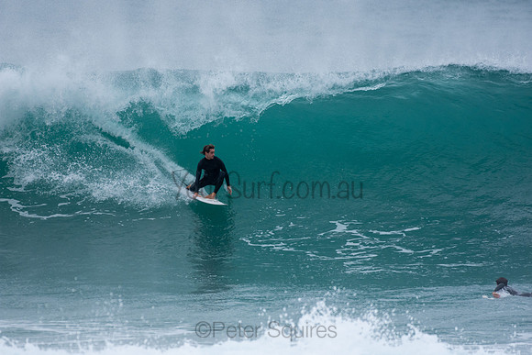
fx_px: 11085
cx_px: 266
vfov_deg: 1.8
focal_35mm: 750
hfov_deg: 2.7
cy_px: 178
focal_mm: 500
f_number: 5.6
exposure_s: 1/1250
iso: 500
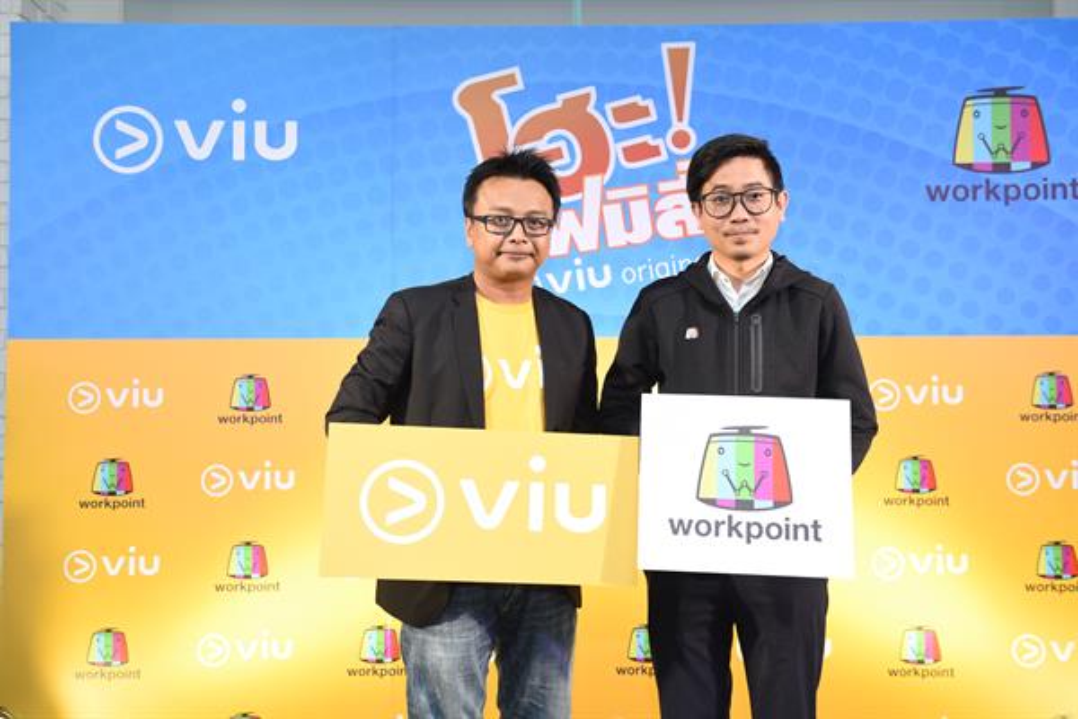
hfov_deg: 46.4
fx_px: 1258
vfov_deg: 31.9
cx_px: 539
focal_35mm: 42
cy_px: 360
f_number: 4
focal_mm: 42
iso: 800
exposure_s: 1/200
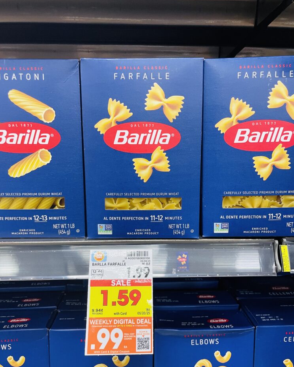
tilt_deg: -10.0
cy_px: 201
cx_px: 145
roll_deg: +0.5
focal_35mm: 28
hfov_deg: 51.5
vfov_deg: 62.1
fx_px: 305
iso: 160
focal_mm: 4.2
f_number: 1.6
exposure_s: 1/60
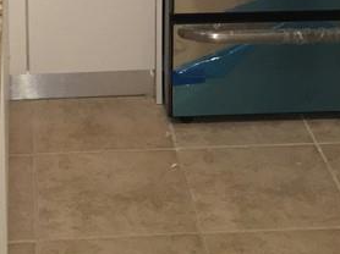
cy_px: -160
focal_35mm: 107
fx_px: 1050
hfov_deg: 18.3
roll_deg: +0.1
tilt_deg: -13.5
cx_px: 117
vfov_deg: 12.9
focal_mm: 4.15
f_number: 2.2
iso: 100
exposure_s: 1/20
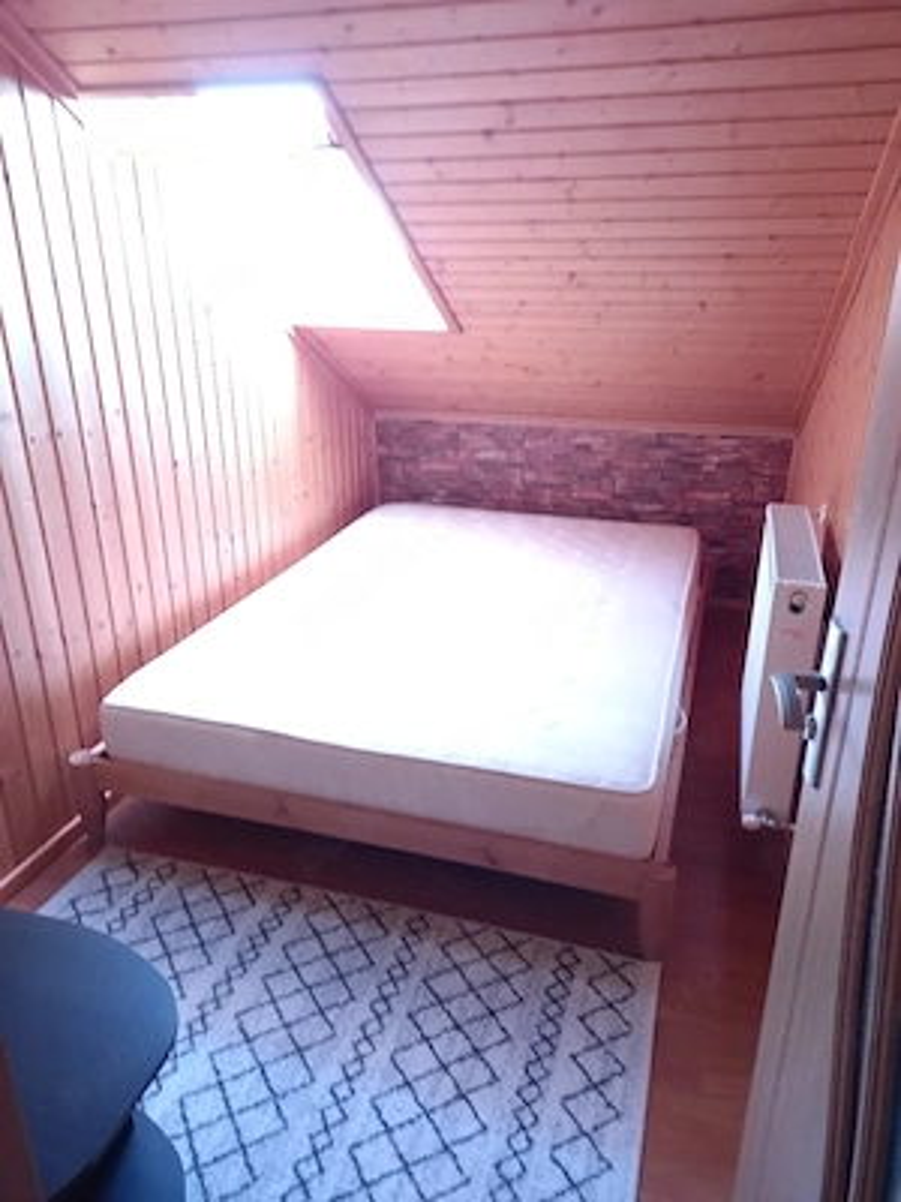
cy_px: 601
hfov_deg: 54.9
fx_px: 868
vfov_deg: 69.4
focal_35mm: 25
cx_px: 450
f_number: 2
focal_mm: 4.6
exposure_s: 1/15
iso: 400
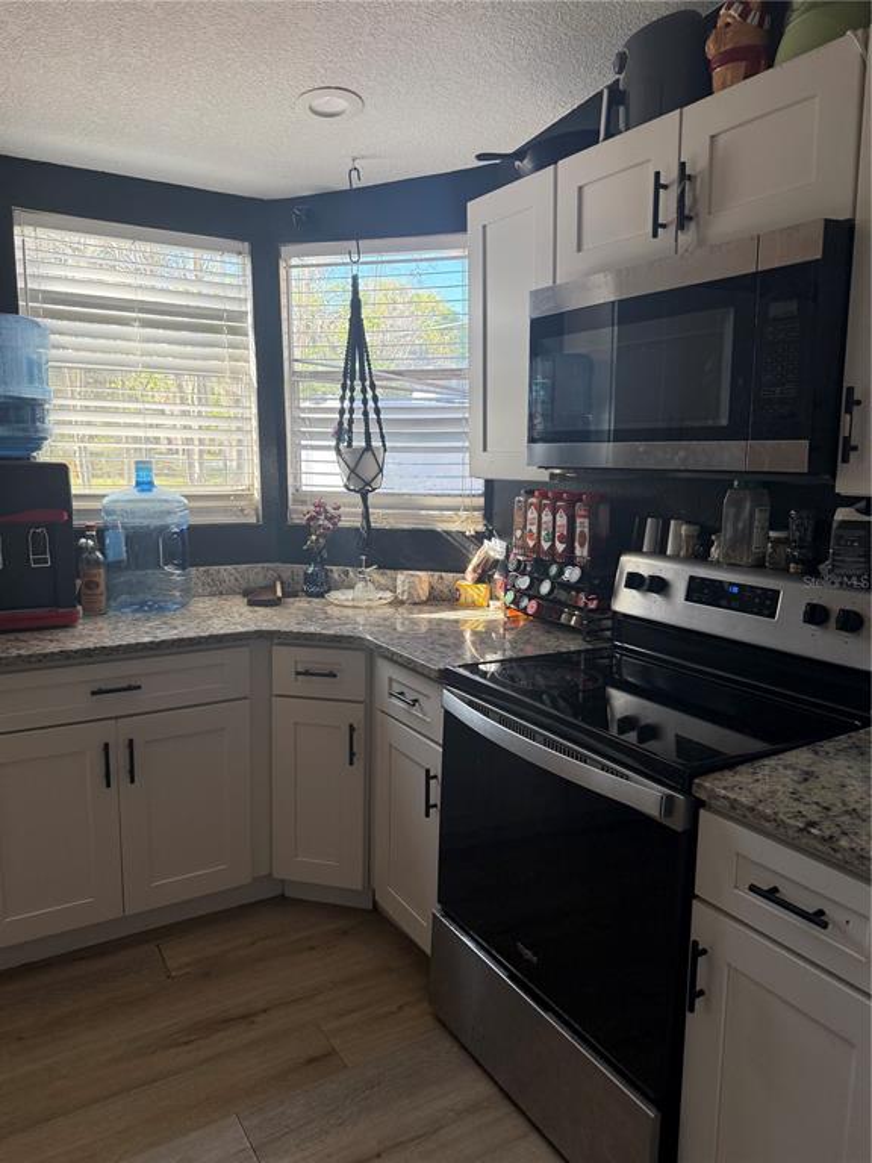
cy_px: 582
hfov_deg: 56.8
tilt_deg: -8.6
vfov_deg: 71.6
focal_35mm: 24
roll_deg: -1.3
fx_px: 806
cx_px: 436
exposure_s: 1/224
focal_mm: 6.76
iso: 200
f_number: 1.78
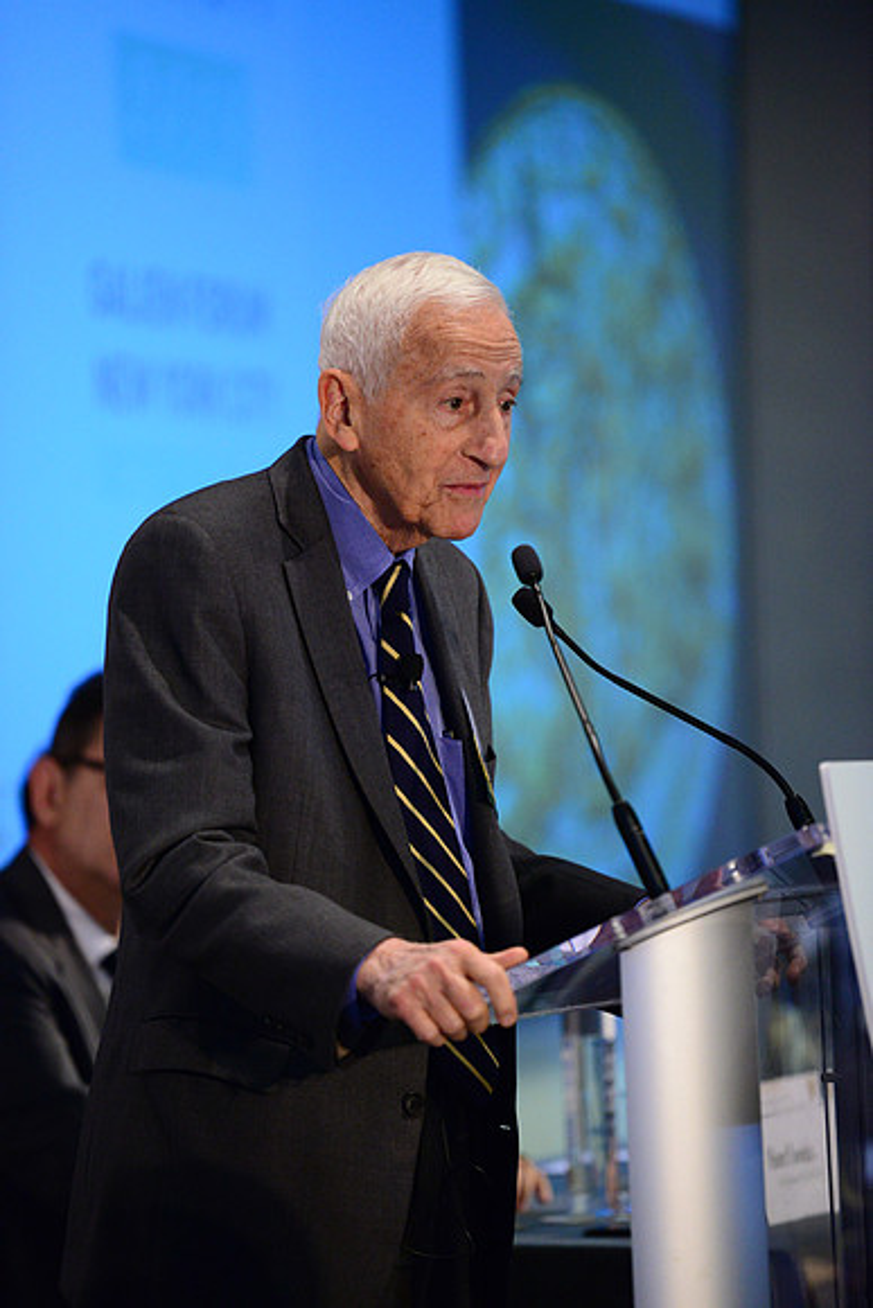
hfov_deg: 6.9
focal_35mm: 200
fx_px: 7270
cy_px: 654
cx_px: 436
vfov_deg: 10.3
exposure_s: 1/250
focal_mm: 200
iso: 4000
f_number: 2.8
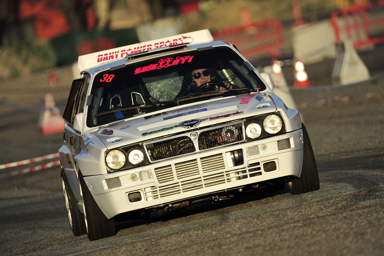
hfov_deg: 3.4
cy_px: 128
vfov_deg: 2.3
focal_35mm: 600
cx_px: 192
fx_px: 6397
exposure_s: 1/800
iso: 200
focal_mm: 600
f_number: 6.3
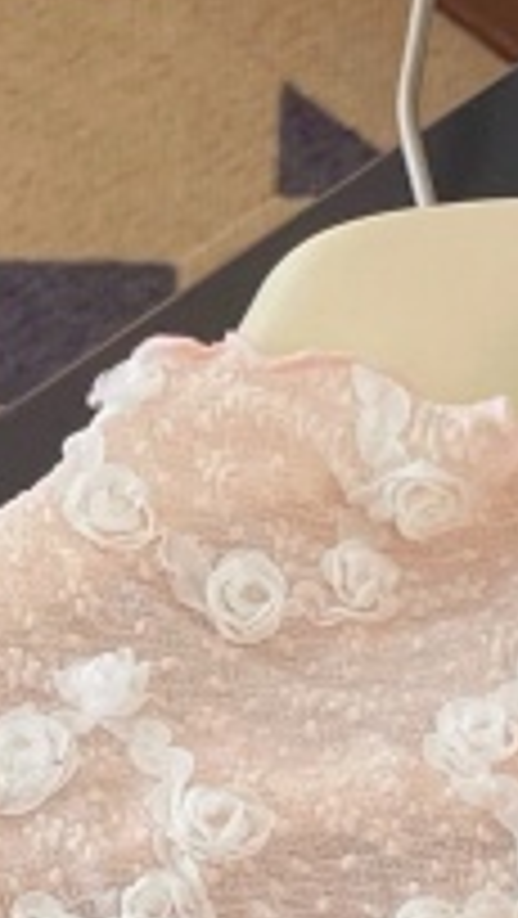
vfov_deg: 13.8
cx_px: 1000
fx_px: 3389
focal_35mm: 139
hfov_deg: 8.3
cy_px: 1629
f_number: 1.6
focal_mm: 4.2
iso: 125
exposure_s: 1/121
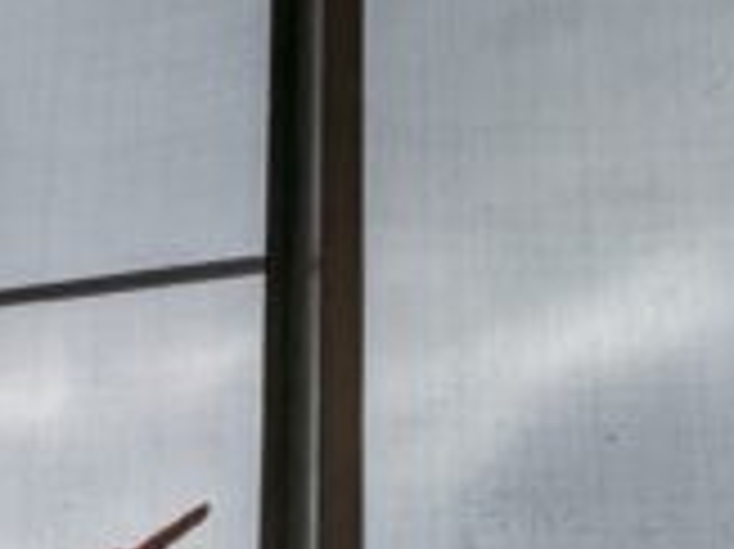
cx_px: -441
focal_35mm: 64
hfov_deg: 22.9
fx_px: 1356
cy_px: 1224
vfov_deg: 15.6
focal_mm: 1.95
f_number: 2.2
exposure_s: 1/156
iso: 43
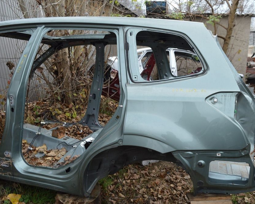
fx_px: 234
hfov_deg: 57.1
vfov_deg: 47.1
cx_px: 138
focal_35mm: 31
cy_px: 104
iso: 180
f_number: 5.6
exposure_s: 1/125
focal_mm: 18
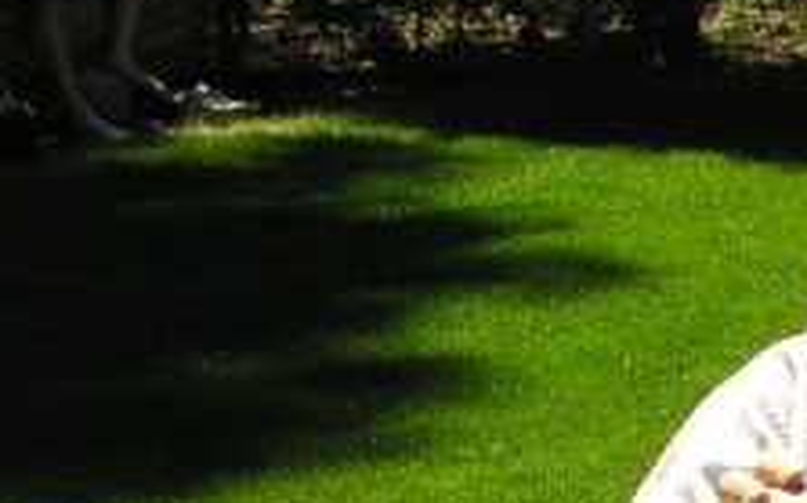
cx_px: 1361
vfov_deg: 6.7
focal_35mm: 189
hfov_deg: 10.5
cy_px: 1060
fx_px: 4154
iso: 50
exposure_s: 1/135
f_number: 6
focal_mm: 11.8
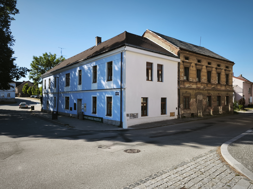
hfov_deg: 73.9
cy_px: 94
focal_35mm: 23
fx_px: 168
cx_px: 126
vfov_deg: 58.9
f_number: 1.7
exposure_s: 1/1992
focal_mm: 5.35
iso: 100
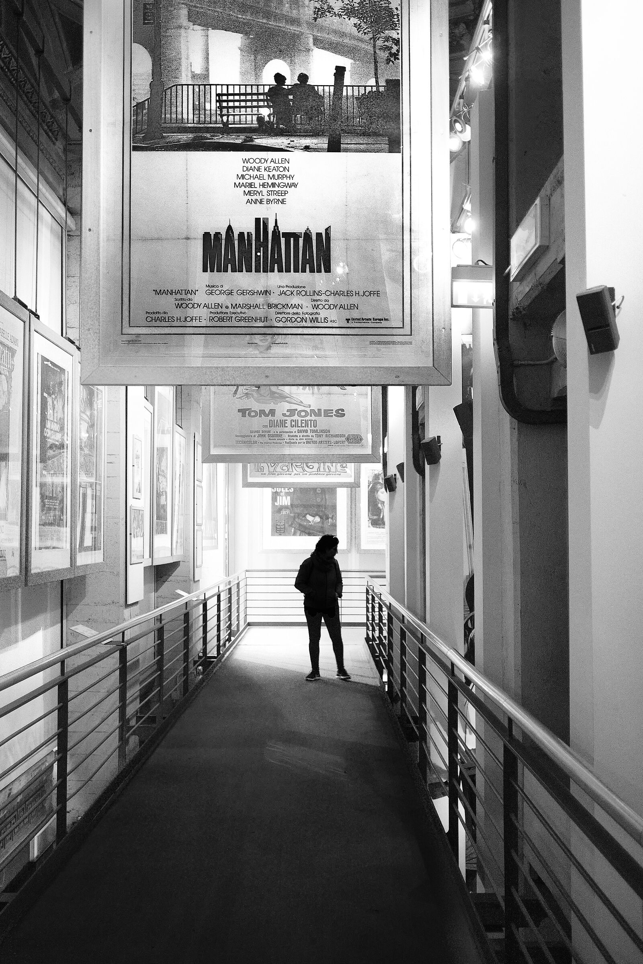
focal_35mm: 41
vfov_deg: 47.4
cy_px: 482
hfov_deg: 32.6
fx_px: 1098
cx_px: 322
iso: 2000
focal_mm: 27
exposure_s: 1/30
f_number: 2.8
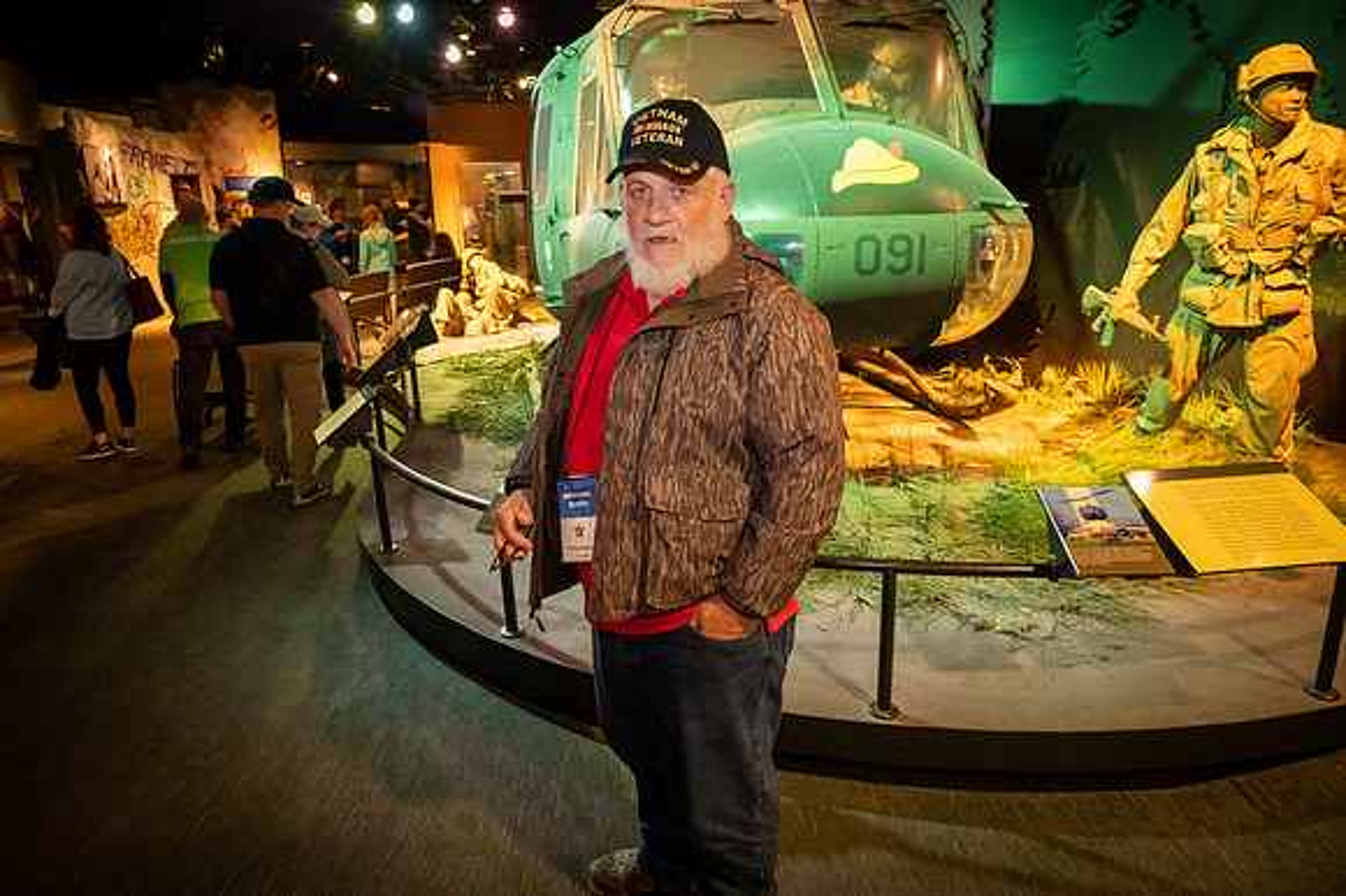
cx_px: 673
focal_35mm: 24
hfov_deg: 73.8
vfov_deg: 53.1
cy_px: 448
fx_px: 897
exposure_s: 1/50
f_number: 5.6
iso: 12800
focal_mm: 24
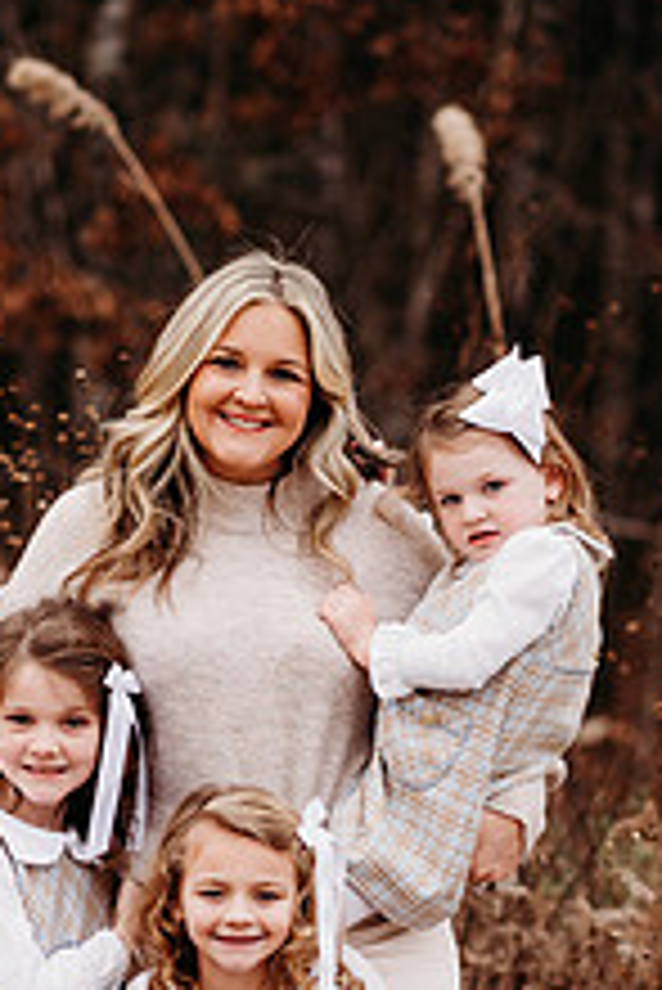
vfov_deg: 11.7
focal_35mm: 174
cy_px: 981
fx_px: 4792
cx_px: 176
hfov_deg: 7.9
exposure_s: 1/400
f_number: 2.5
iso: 125
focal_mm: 85
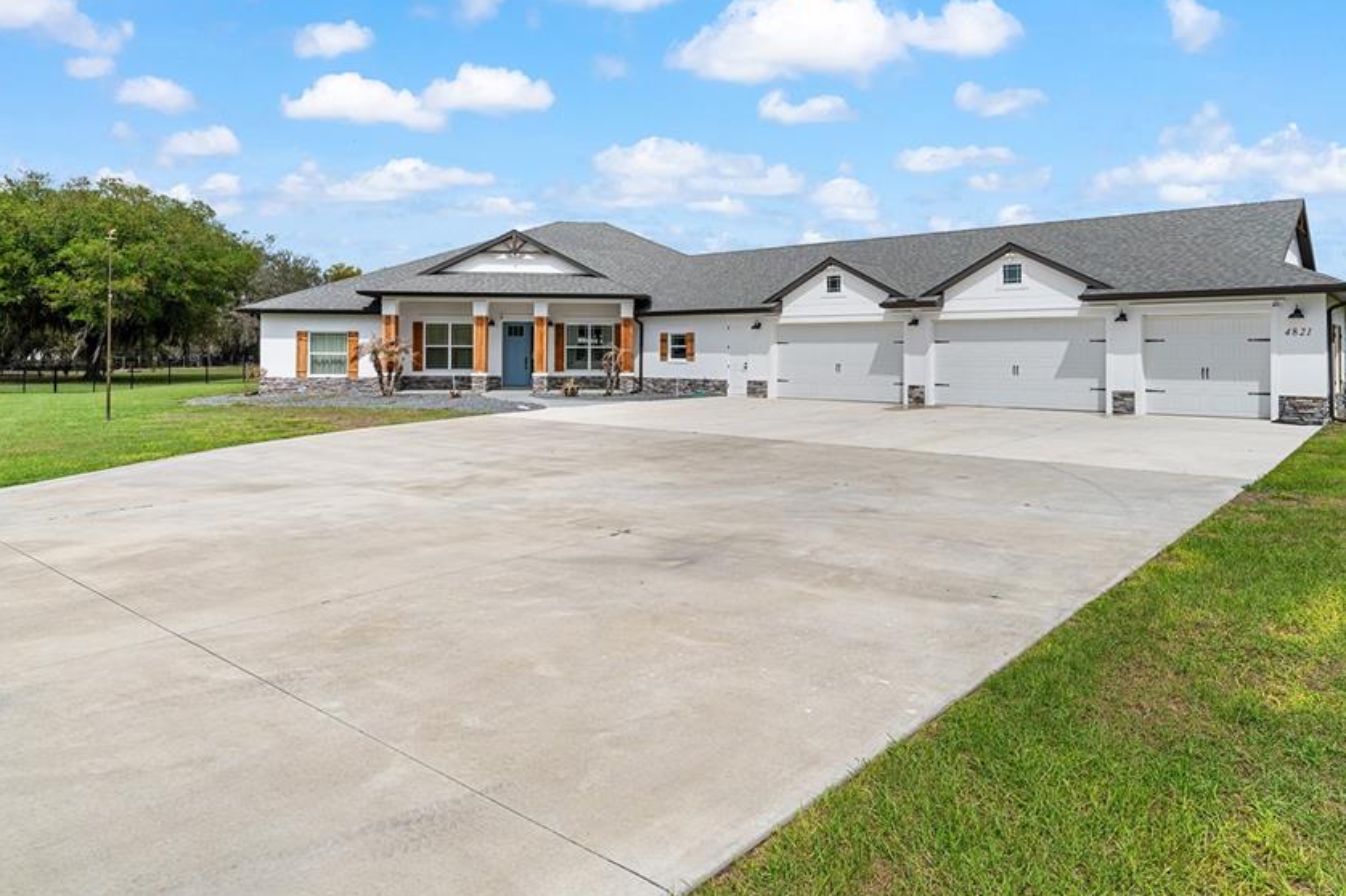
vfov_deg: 56.7
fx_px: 822
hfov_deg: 78.0
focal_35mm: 22
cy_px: 353
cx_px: 782
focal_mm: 18
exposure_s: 1/1600
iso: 200
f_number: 8
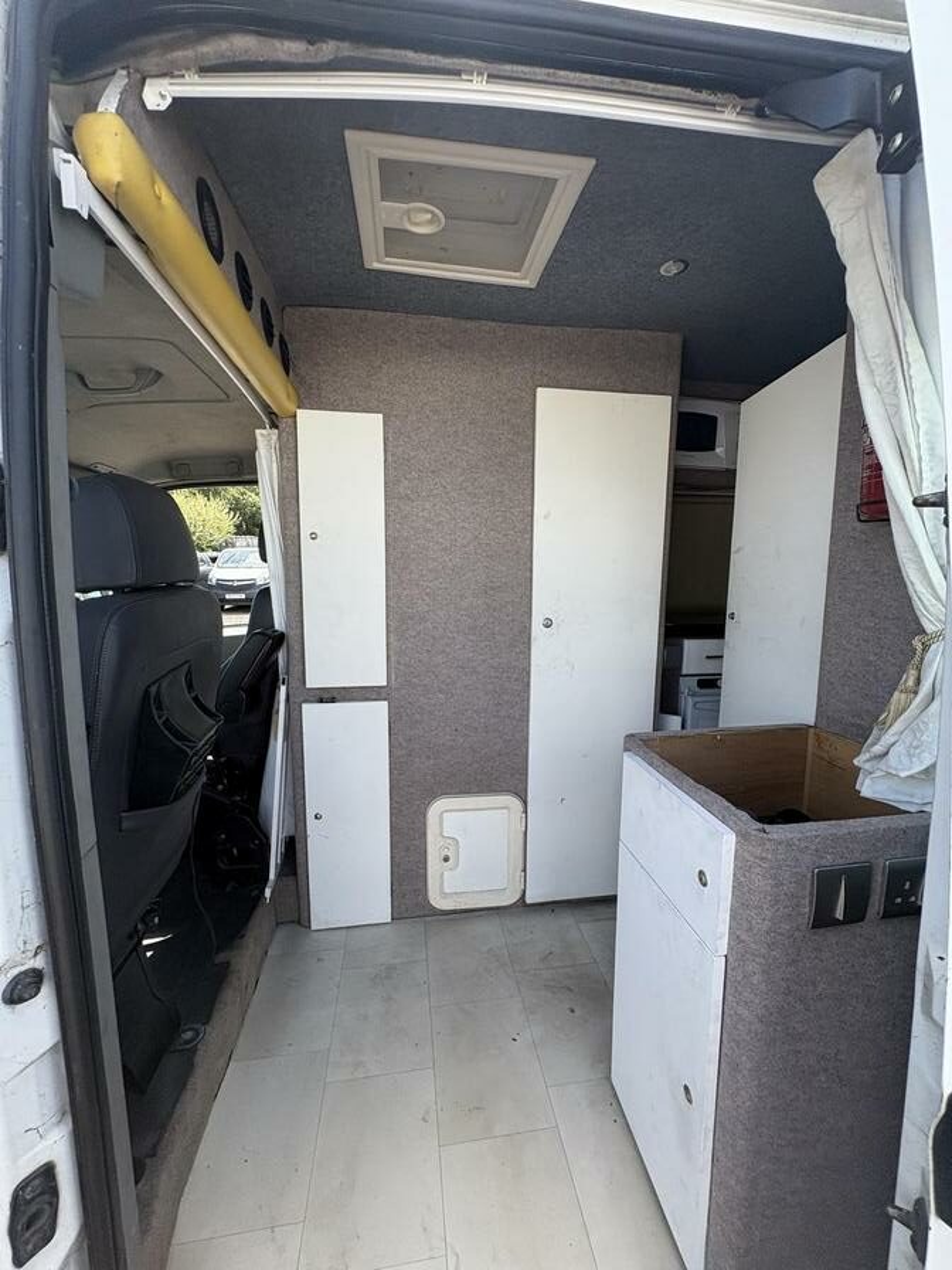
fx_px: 513
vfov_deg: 102.1
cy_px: 635
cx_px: 476
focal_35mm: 14
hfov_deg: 85.7
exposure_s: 1/421
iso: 40
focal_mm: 2.22
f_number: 2.2
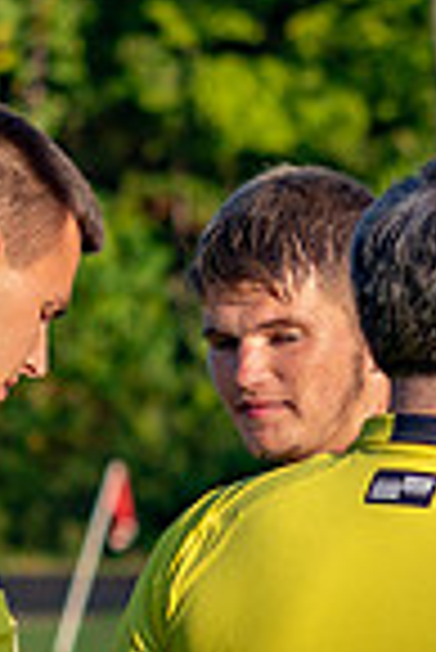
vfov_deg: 4.1
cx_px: 899
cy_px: 533
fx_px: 9152
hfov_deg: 2.7
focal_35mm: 505
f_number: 4.5
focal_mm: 100
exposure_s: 1/1000
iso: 100
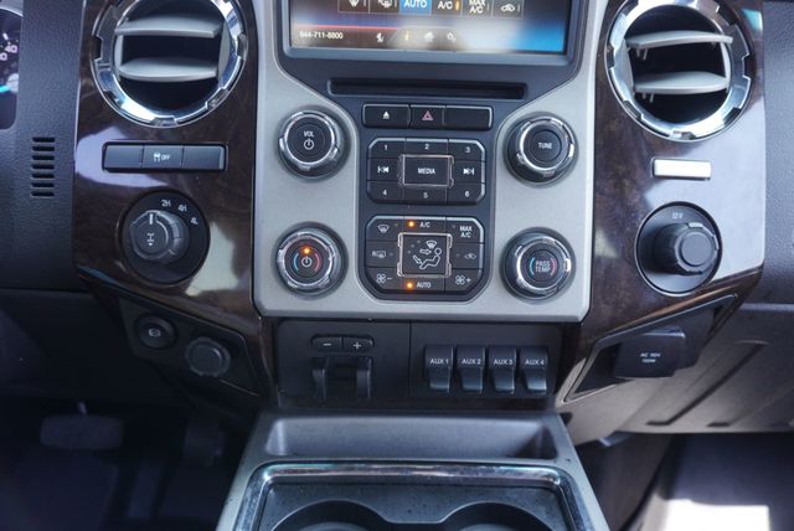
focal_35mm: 24
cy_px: 266
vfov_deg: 53.2
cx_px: 397
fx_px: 530
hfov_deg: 73.7
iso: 400
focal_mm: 16
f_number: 4
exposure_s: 1/60
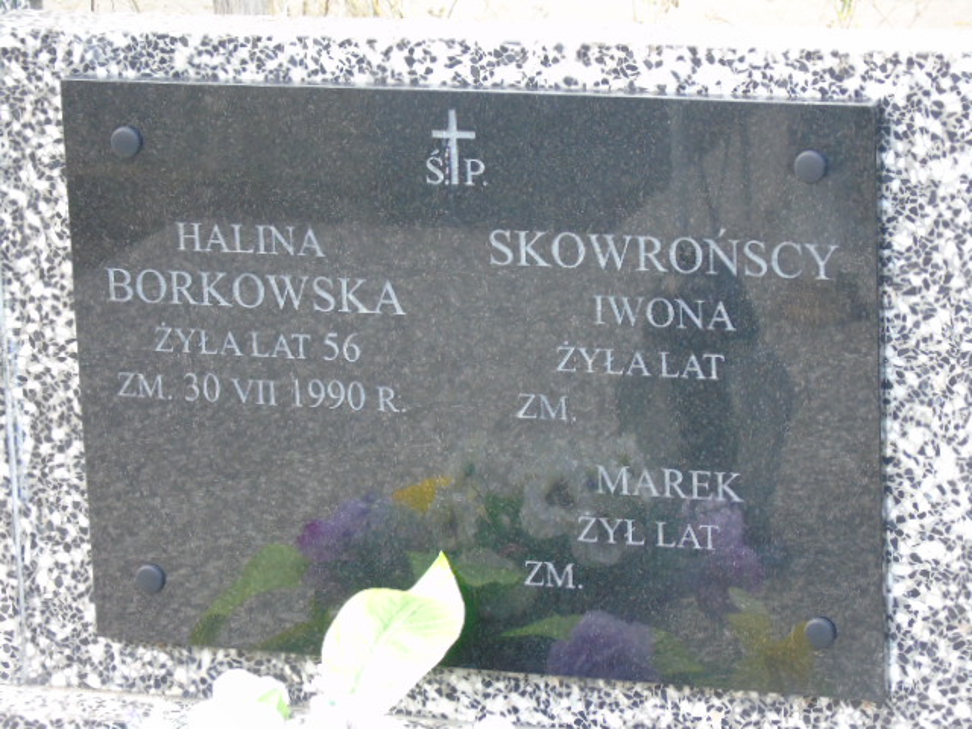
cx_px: 486
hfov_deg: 13.9
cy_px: 364
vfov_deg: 10.4
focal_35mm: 142
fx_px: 3987
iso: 500
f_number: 4.7
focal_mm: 25
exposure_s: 1/60
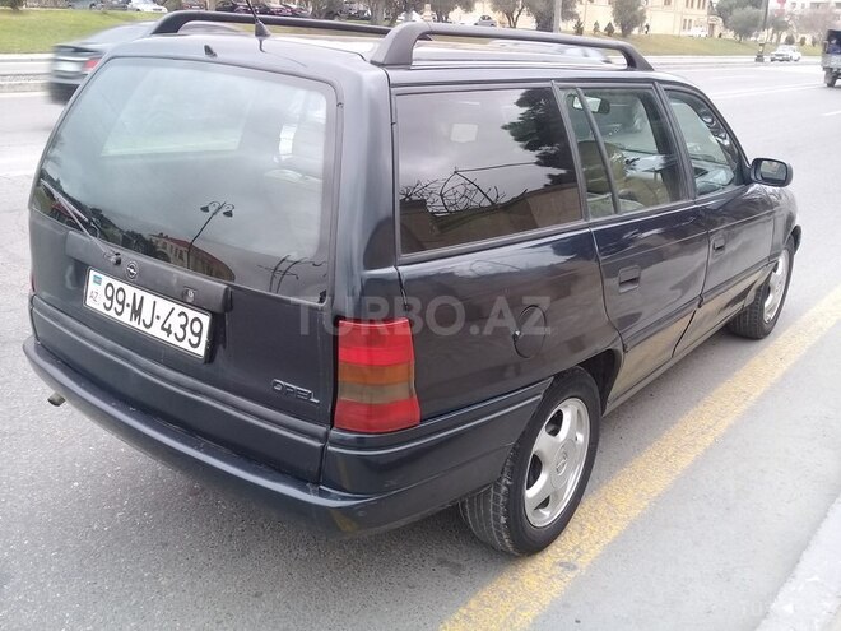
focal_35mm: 31
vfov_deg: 45.4
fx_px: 753
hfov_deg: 58.4
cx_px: 420
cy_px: 316
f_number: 2.2
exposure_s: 1/103
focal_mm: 3.3
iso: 50
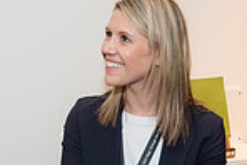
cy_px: 104
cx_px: 154
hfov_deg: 21.4
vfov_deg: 14.4
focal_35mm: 95
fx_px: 652
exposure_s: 1/125
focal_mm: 24
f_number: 5
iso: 800
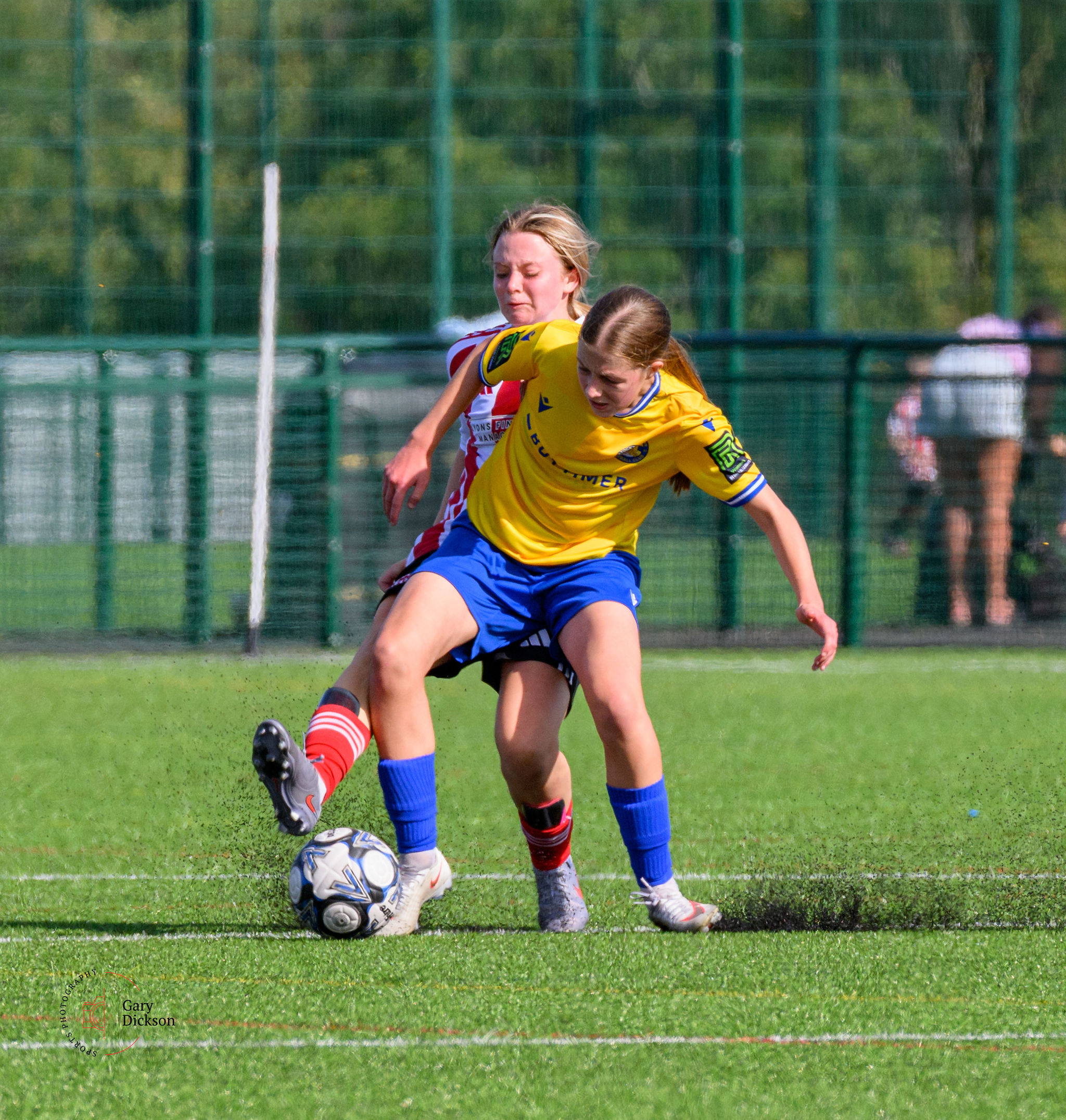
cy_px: 739
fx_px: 31318
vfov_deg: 2.0
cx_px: 328
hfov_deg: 1.9
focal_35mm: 877
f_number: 5.3
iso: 450
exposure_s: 1/2000
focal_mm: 290
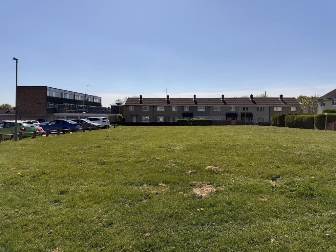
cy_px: 126
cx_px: 168
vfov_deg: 56.8
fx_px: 233
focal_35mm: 24
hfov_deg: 71.6
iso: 80
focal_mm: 6.76
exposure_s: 1/8130
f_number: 1.78
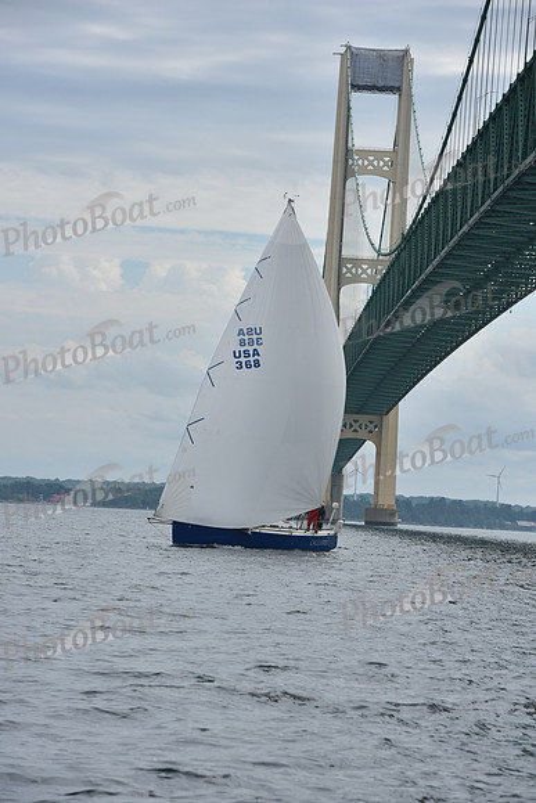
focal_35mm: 170
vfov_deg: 12.1
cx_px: 268
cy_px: 402
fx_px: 3794
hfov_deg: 8.1
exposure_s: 1/800
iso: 250
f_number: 10
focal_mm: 170
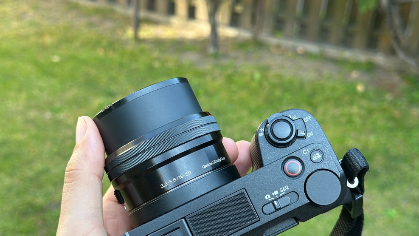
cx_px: 211
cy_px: 151
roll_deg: -4.0
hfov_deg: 39.2
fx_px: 589
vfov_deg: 22.6
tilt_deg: -27.3
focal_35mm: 53
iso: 80
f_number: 1.78
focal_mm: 6.86
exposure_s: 1/286
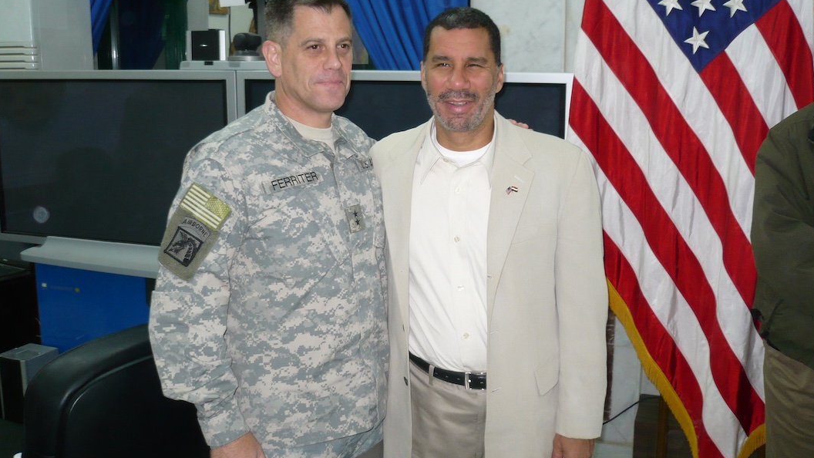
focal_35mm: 39
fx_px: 842
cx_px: 402
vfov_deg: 30.4
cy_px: 208
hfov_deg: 51.6
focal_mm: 5.8
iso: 125
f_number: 2.8
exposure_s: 1/30
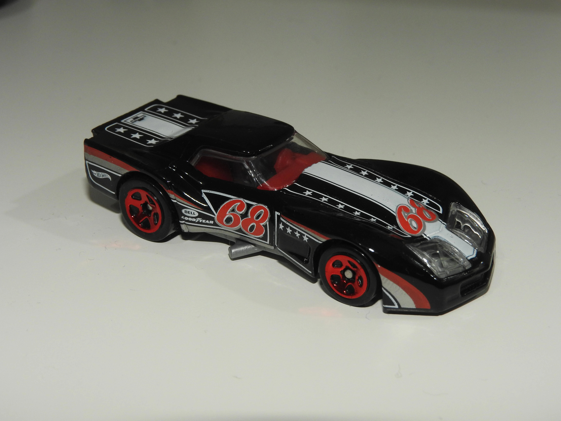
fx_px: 1053
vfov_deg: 22.6
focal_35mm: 65
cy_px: 210
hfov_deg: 29.8
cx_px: 280
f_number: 5.3
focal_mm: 11.6
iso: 200
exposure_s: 1/30
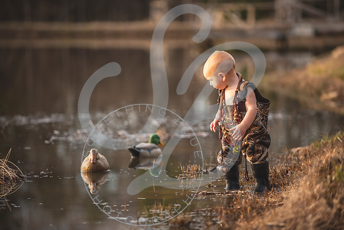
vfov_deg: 7.8
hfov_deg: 11.7
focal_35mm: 176
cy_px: 115
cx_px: 172
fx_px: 1686
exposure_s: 1/400
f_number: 2.8
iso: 100
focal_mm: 170
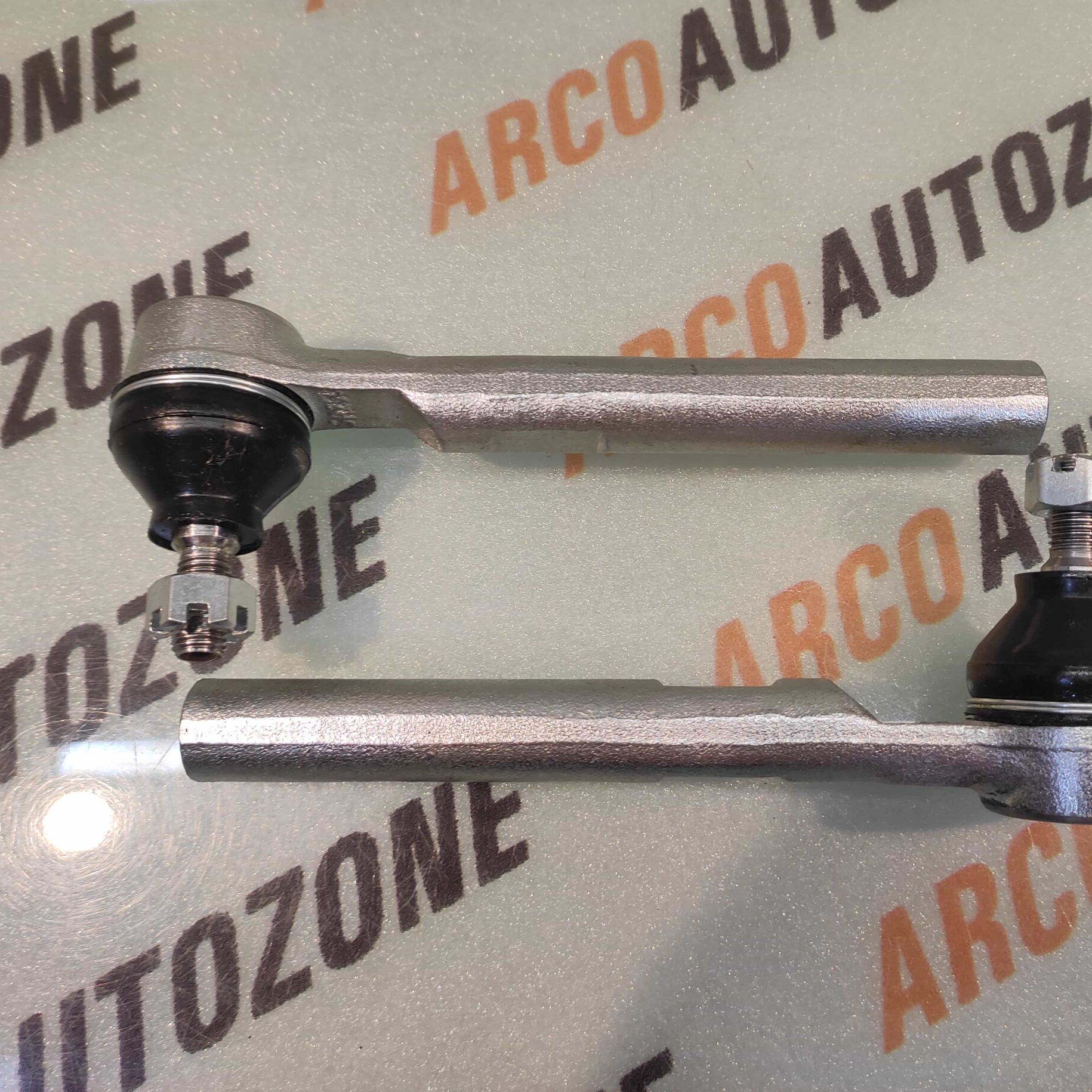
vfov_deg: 72.1
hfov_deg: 71.9
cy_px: 524
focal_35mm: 21
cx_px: 609
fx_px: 749
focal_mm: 4.74
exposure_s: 1/33
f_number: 1.79
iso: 92
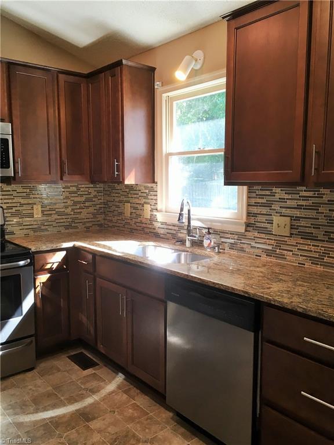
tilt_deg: -8.3
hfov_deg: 48.2
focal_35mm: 29
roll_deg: -0.3
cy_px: 222
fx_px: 373
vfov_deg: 61.7
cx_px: 167
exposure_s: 1/30
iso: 32
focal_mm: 4.15
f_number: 2.2
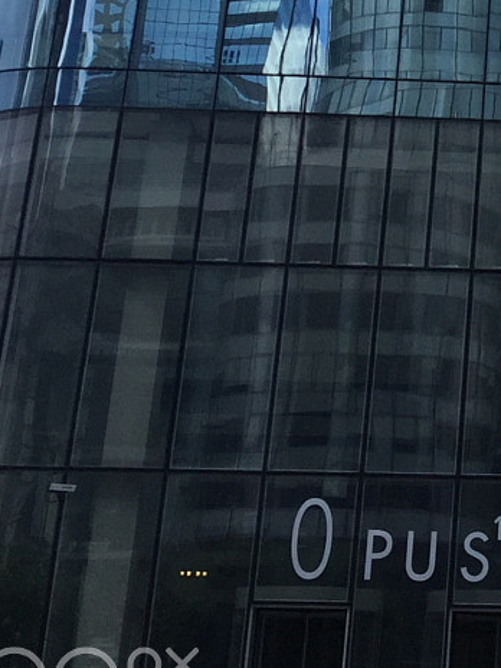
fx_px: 1930
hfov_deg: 14.0
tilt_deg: +29.0
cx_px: 705
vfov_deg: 17.9
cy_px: -282
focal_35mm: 100
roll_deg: -2.1
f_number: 2.2
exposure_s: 1/1412
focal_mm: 4.15
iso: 32
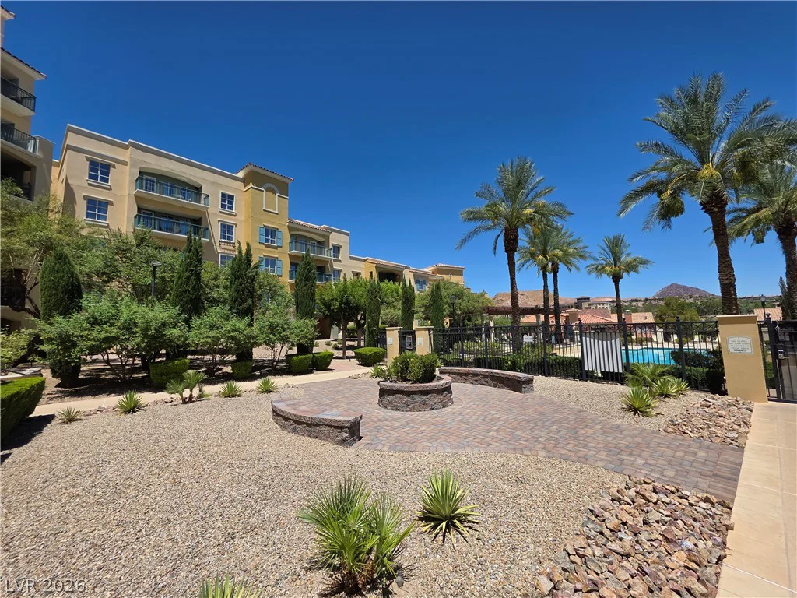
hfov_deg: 106.2
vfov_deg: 89.9
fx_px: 299
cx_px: 398
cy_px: 299
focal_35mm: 13
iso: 40
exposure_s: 1/3168
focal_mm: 2.2
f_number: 1.9
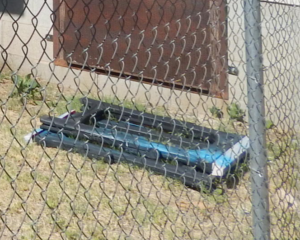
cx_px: -286
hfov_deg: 15.9
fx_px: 861
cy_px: -254
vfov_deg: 13.4
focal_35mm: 97
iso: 125
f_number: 6
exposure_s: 1/500
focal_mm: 4
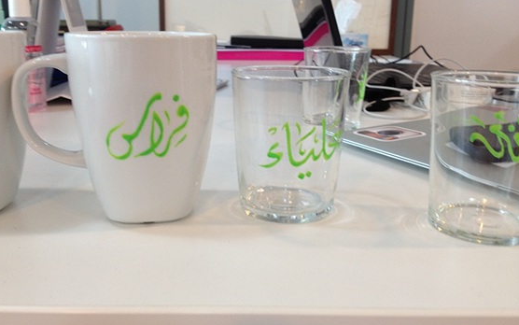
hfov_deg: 49.2
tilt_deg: -15.7
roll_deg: -1.3
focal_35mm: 40
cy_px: 149
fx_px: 566
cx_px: 241
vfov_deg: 32.0
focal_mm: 4.28
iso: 64
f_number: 2.4
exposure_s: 1/20
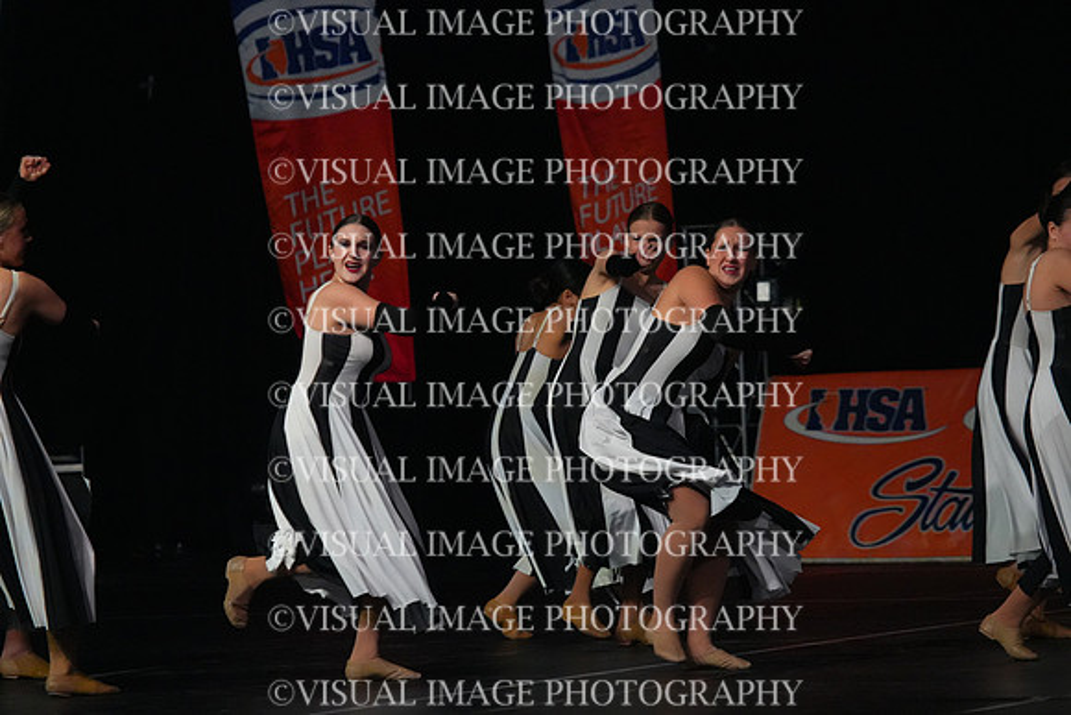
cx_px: 536
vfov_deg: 5.3
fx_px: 7736
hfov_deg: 7.9
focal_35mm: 260
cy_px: 358
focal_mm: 260
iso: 12800
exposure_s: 1/1000
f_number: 5.6
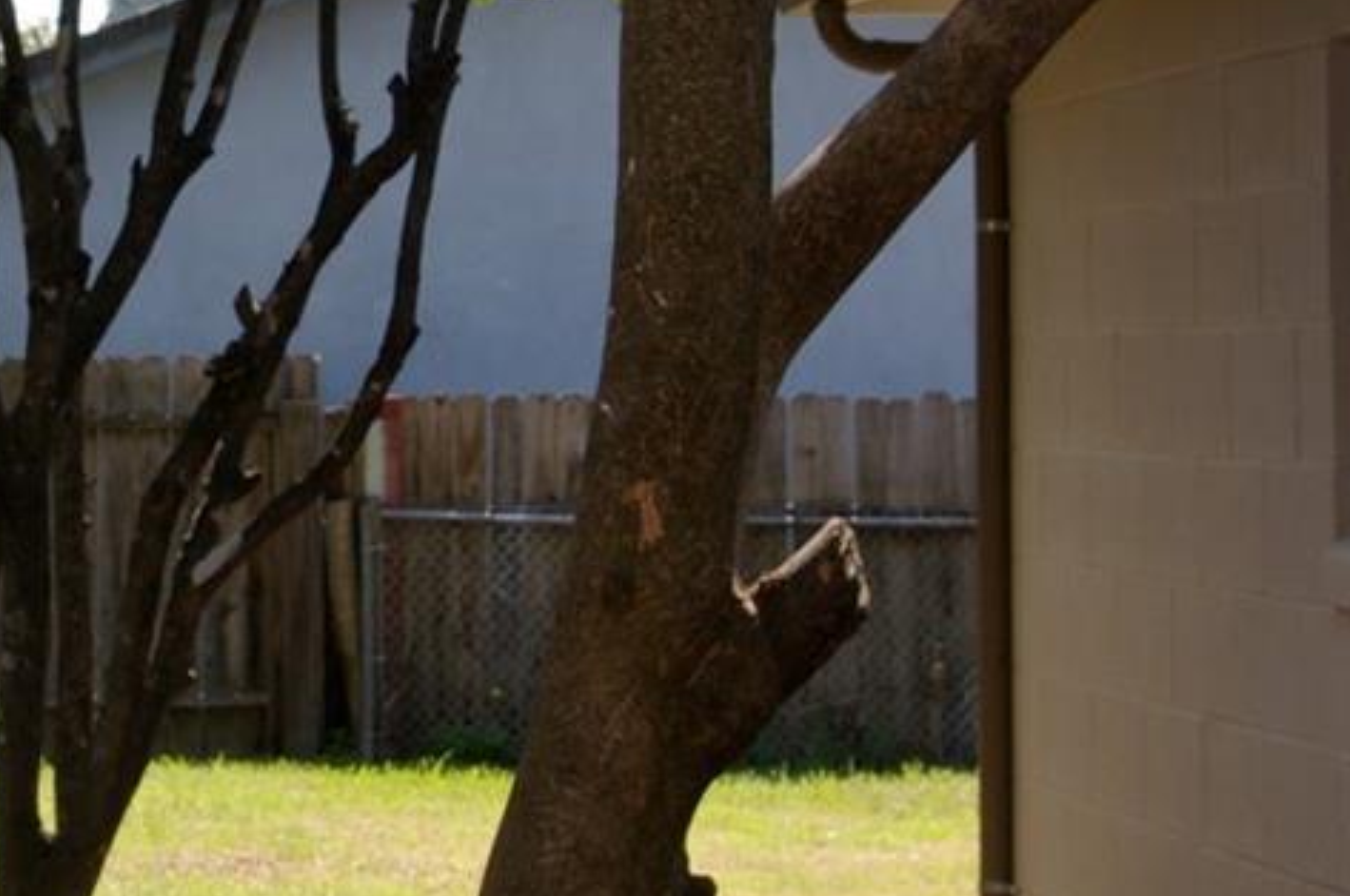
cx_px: 46
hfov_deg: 13.8
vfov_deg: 9.3
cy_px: 207
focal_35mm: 148
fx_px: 5527
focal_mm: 31
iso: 200
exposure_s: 1/125
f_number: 11
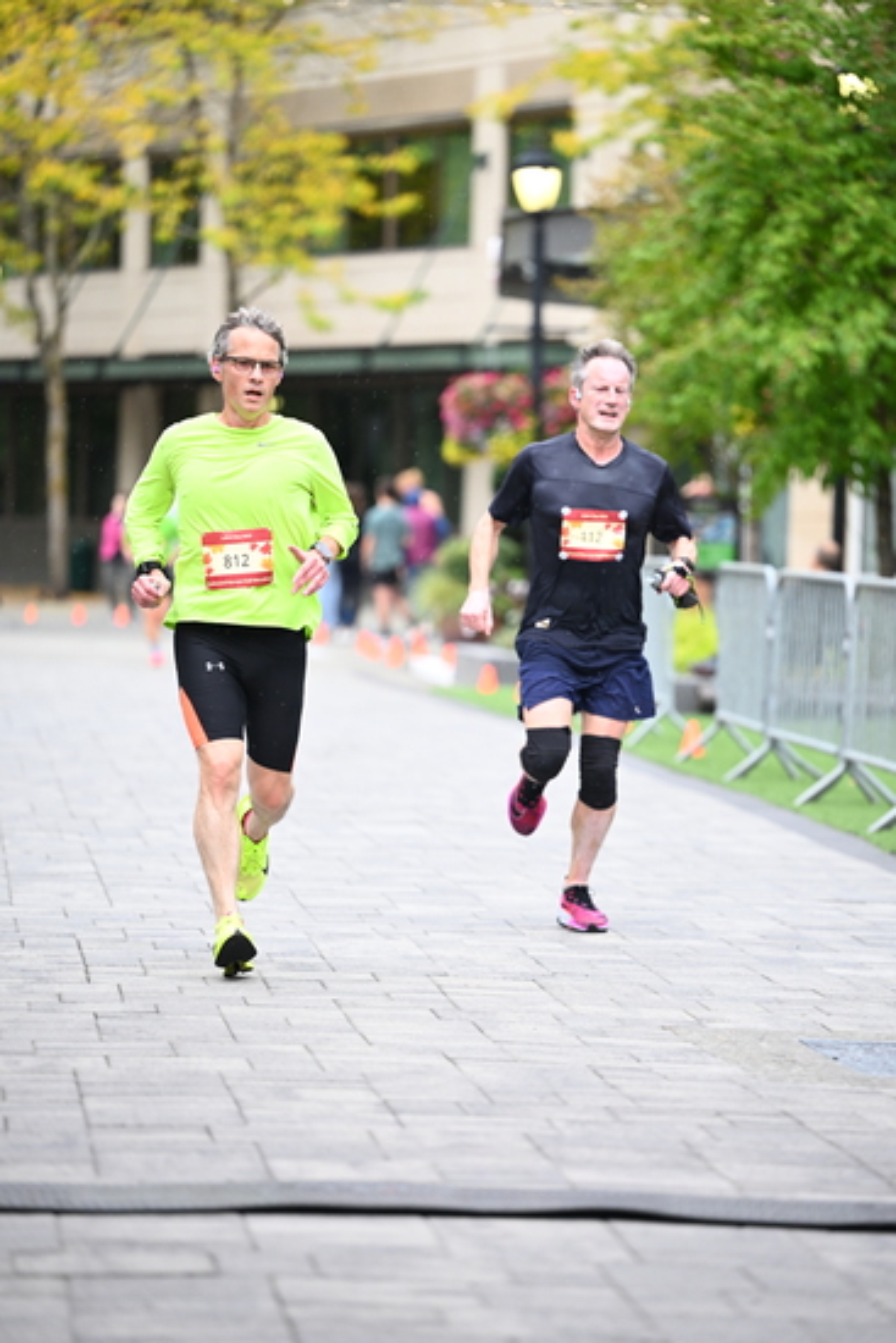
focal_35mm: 155
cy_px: 672
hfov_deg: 8.9
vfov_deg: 13.2
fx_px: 5783
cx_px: 448
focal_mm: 155
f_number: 2.8
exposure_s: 1/1250
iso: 1250
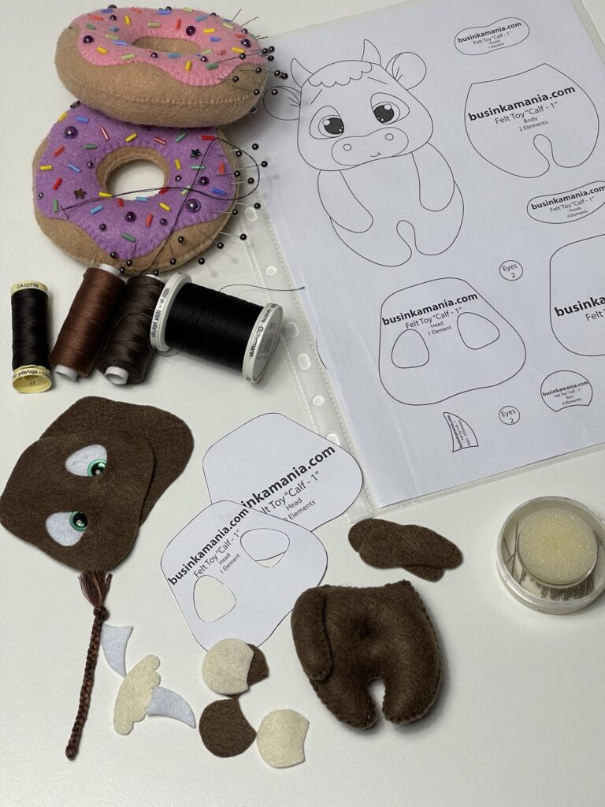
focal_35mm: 64
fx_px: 1491
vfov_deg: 30.3
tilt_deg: -62.6
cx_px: 302
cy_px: 404
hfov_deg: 22.9
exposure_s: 1/100
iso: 64
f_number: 2.2
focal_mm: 7.5
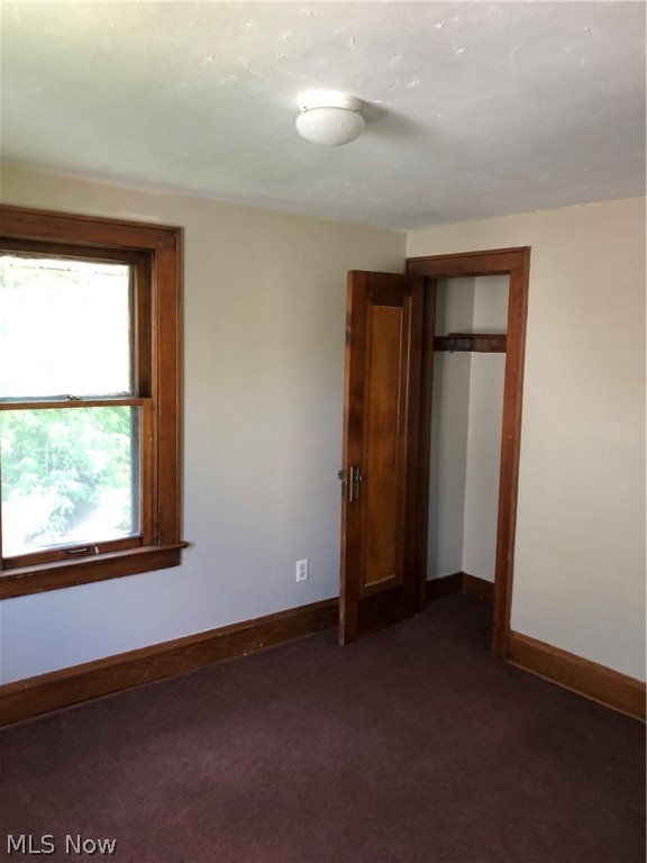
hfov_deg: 49.7
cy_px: 432
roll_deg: -2.3
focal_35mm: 28
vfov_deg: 63.4
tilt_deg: -7.0
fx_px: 698
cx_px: 324
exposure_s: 1/15
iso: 50
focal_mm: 3.99
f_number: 1.8
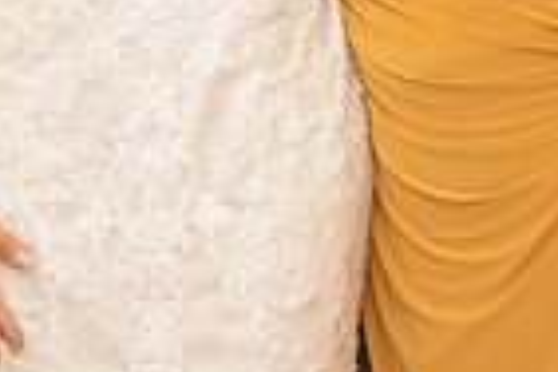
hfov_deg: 11.8
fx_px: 2681
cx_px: 127
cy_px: -326
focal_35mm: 173
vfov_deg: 7.7
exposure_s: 1/160
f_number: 2.8
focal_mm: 42
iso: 1000
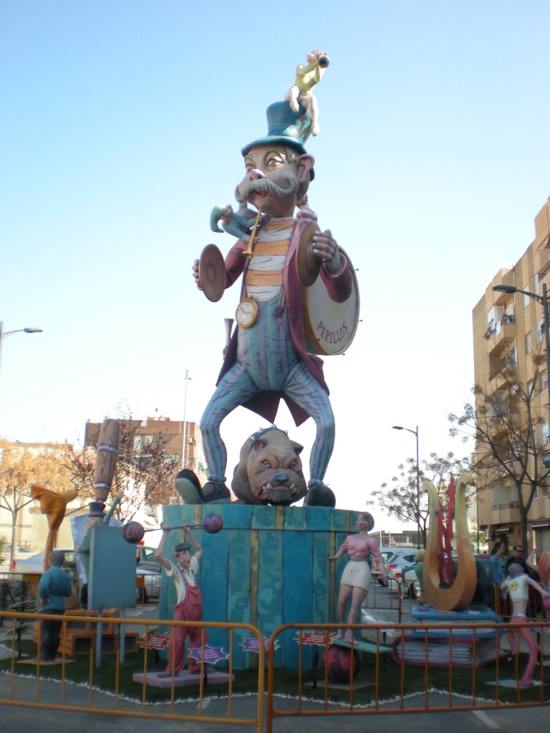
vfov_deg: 49.0
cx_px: 275
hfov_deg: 37.7
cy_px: 366
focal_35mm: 38
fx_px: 805
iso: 64
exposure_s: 1/223
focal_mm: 6.3
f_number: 3.1
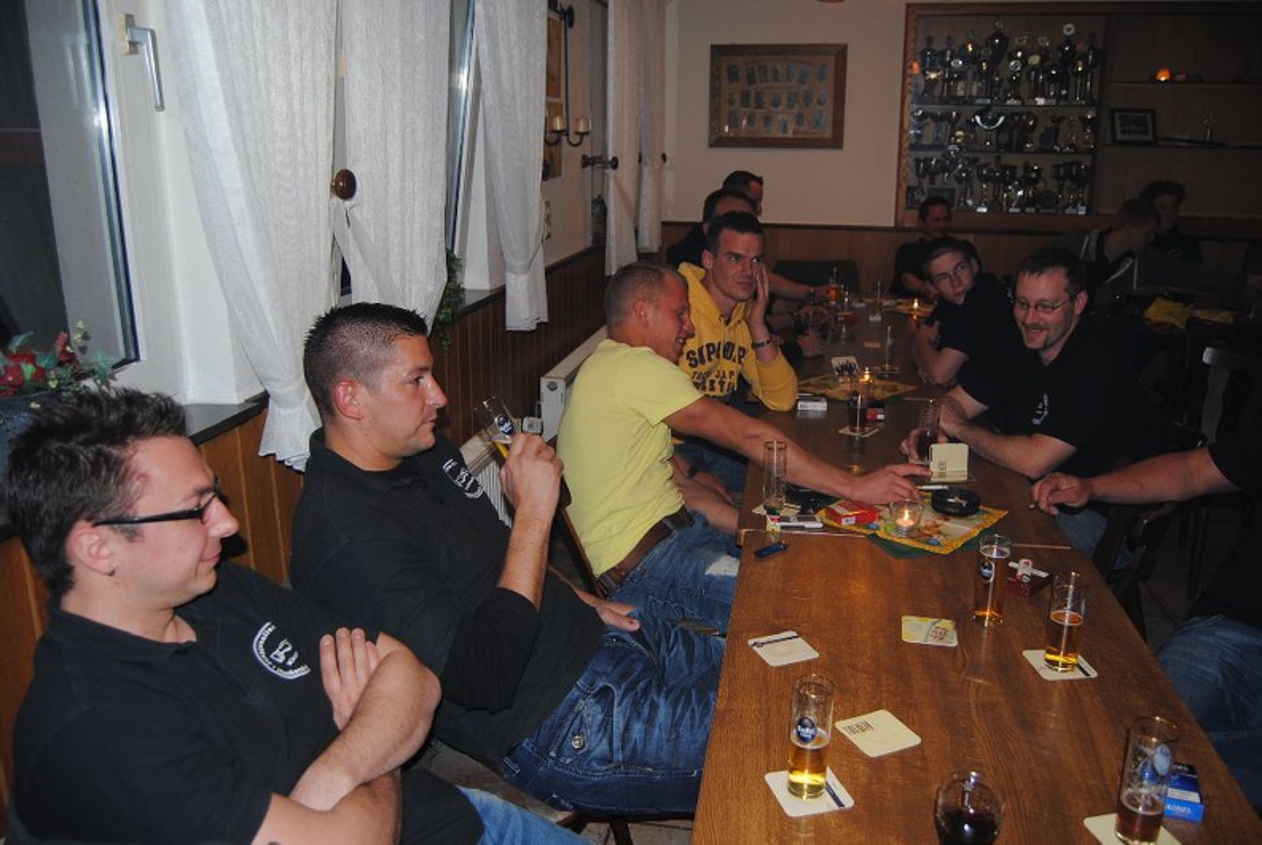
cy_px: 422
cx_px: 631
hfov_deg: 67.3
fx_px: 948
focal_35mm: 27
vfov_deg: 48.0
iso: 200
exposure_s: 1/60
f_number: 3.5
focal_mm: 18
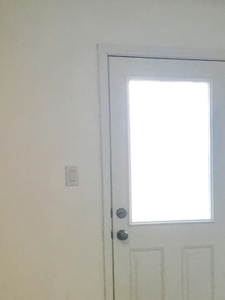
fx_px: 737
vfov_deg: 22.6
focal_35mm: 85
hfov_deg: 17.2
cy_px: 253
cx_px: 185
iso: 40
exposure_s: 1/30
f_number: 2.4
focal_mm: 3.3
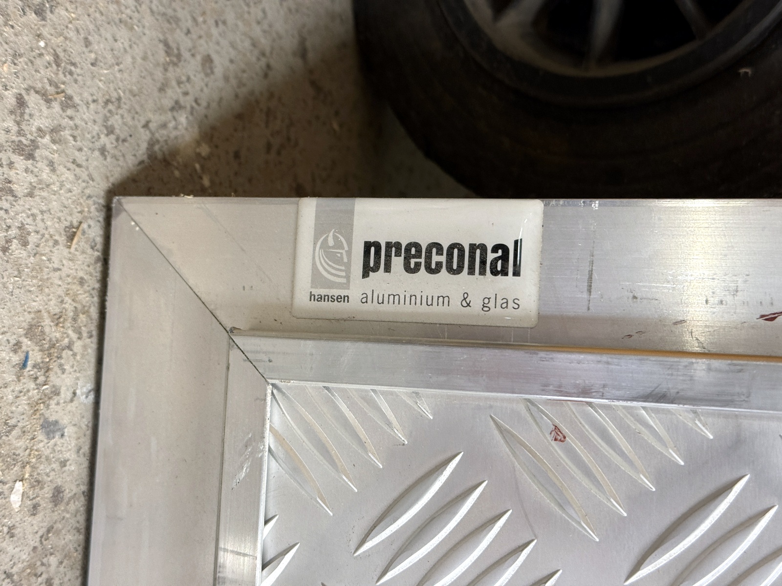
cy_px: 293
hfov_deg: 39.7
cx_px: 391
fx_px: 1084
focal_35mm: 48
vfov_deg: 30.3
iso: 160
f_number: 1.78
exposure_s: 1/50
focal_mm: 6.76
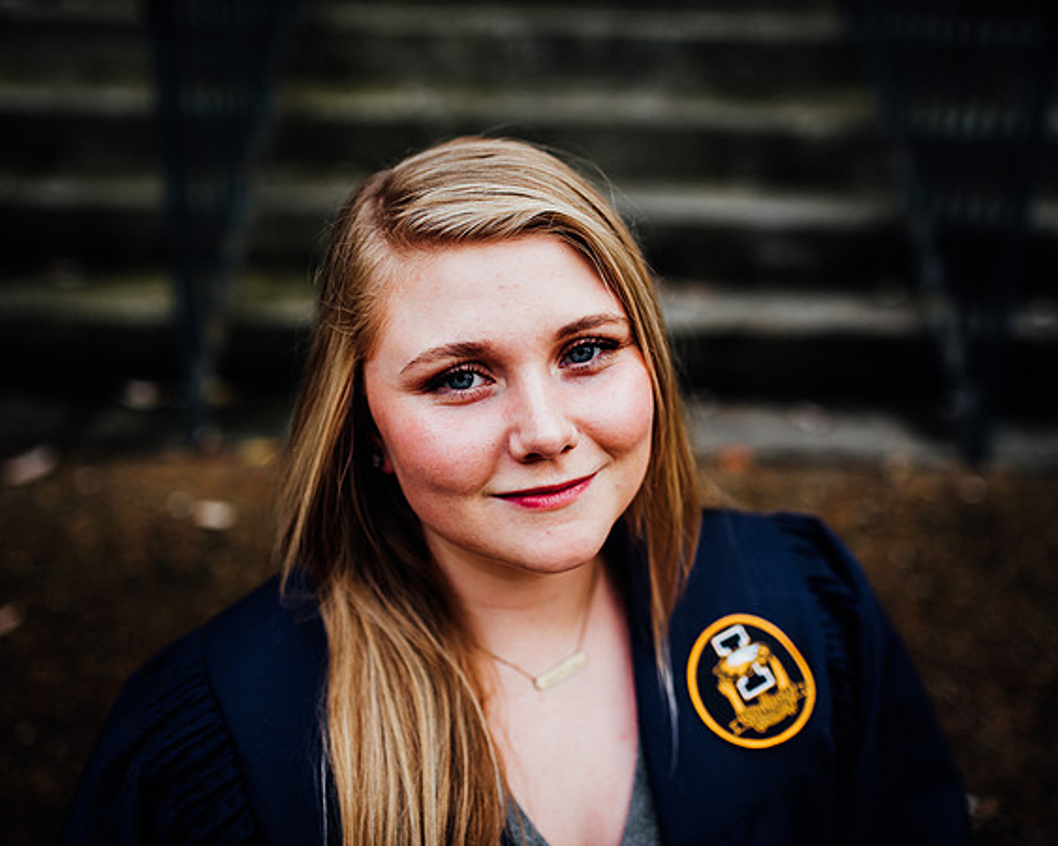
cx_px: 529
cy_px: 423
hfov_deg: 46.4
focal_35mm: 39
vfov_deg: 37.9
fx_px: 1233
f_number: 1.8
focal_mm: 35
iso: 320
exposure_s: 1/800
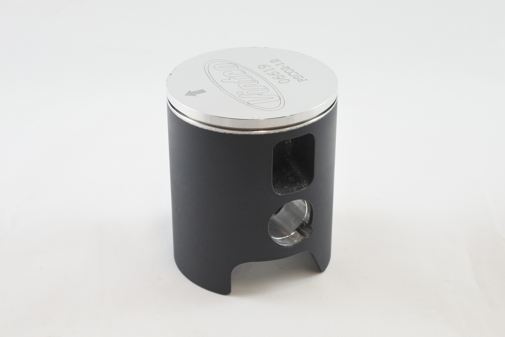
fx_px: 715
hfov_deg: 38.9
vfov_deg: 26.5
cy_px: 168
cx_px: 252
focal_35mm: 51
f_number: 4.5
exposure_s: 1/125
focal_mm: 18.9
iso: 500
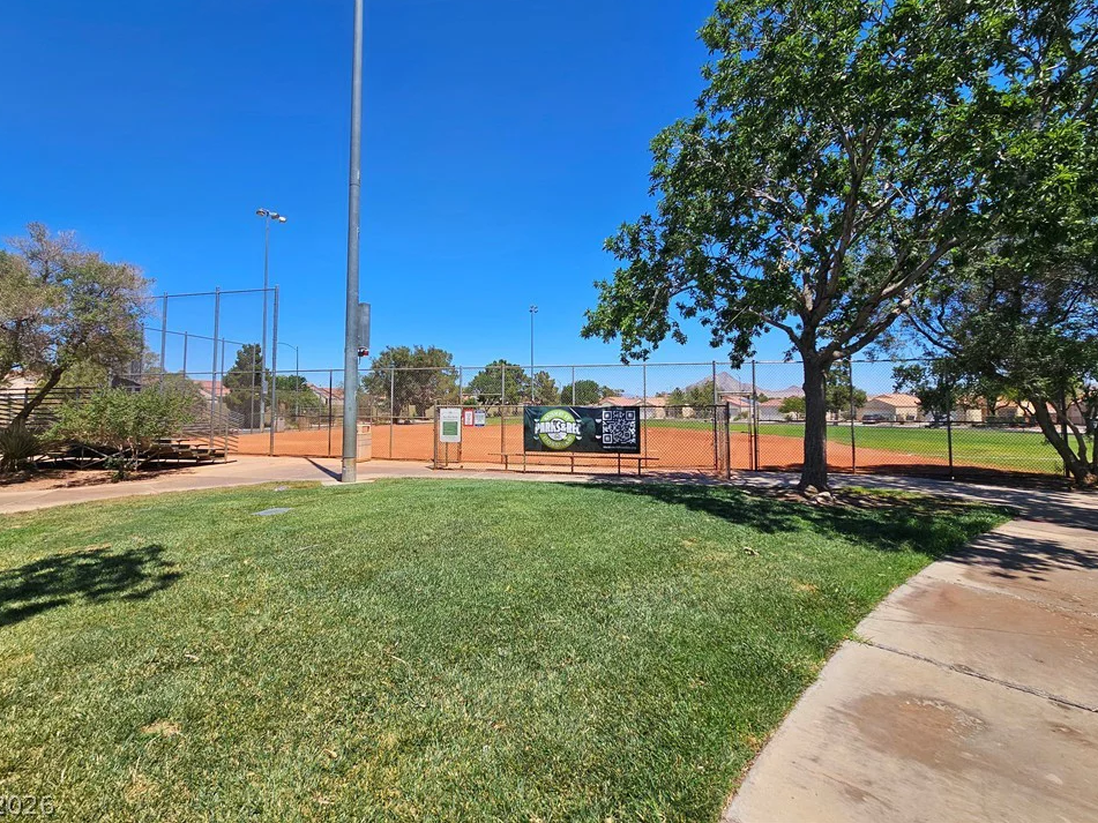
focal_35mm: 14
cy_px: 381
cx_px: 520
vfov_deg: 85.5
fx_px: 444
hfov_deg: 102.0
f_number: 2.2
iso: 50
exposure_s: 1/3333
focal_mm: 2.2
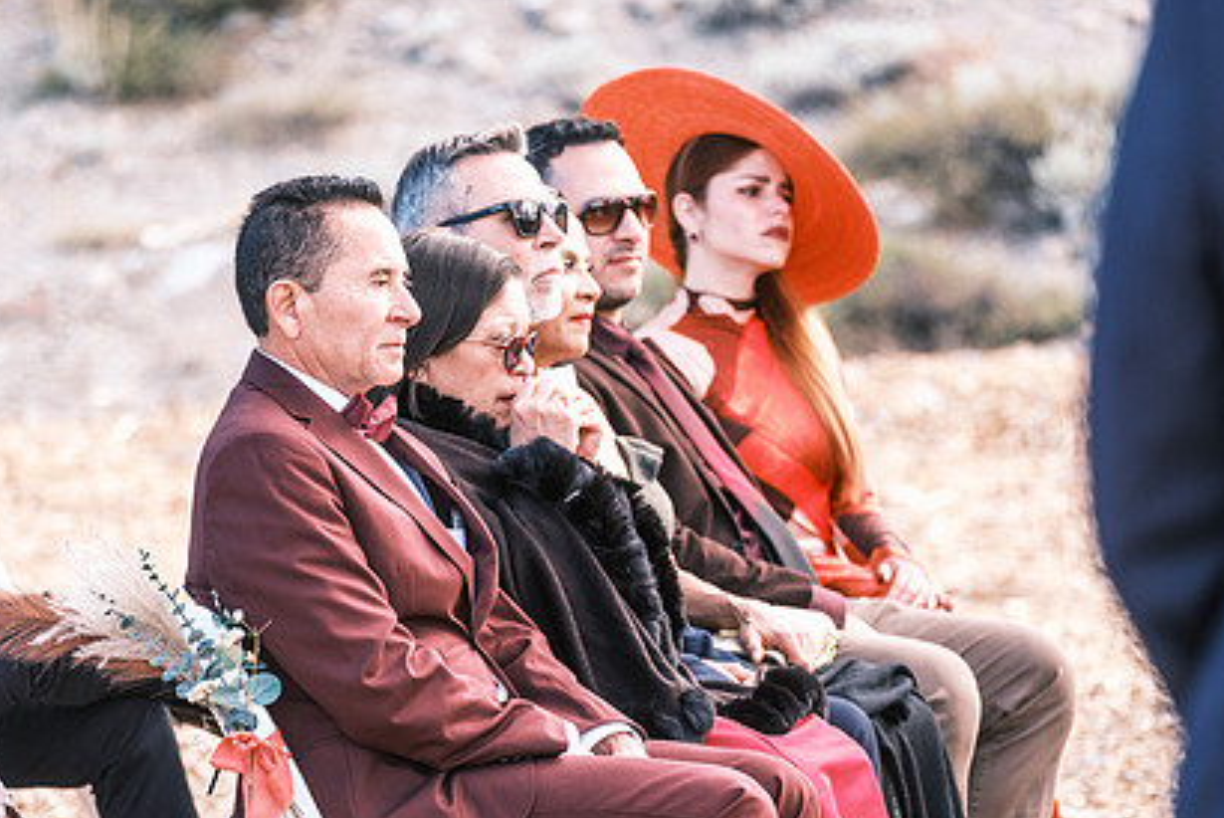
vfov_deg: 4.6
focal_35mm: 297
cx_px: 558
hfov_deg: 6.9
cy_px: 518
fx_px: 10105
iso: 400
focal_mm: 140
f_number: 3.2
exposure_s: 1/320
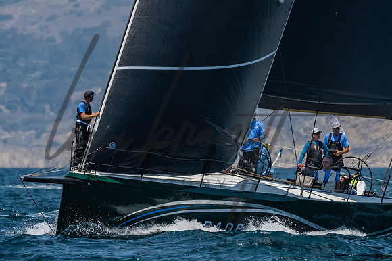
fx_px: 8631
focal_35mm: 793
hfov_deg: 2.6
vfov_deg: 1.7
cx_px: 231
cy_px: 47
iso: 320
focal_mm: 360
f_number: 5.6
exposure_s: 1/1600
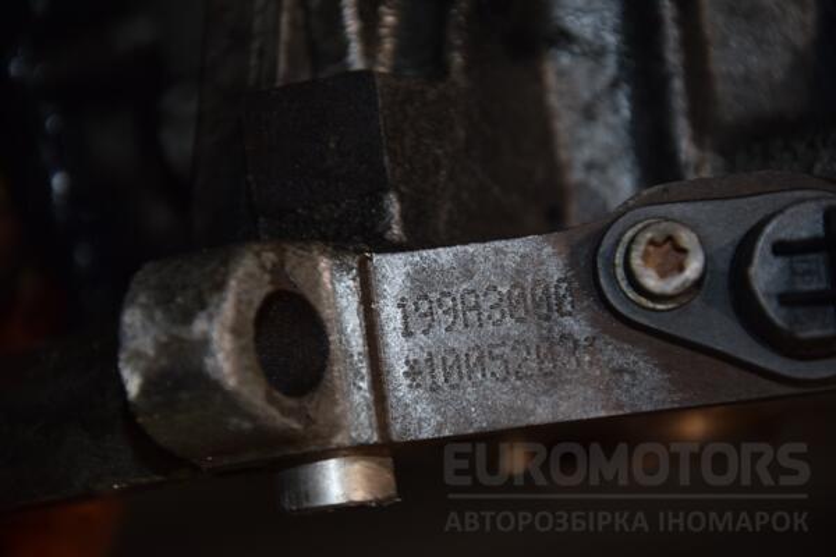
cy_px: 278
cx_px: 418
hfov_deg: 13.0
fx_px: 3657
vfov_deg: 8.7
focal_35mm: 158
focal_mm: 105
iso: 800
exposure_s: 1/60
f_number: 5.6
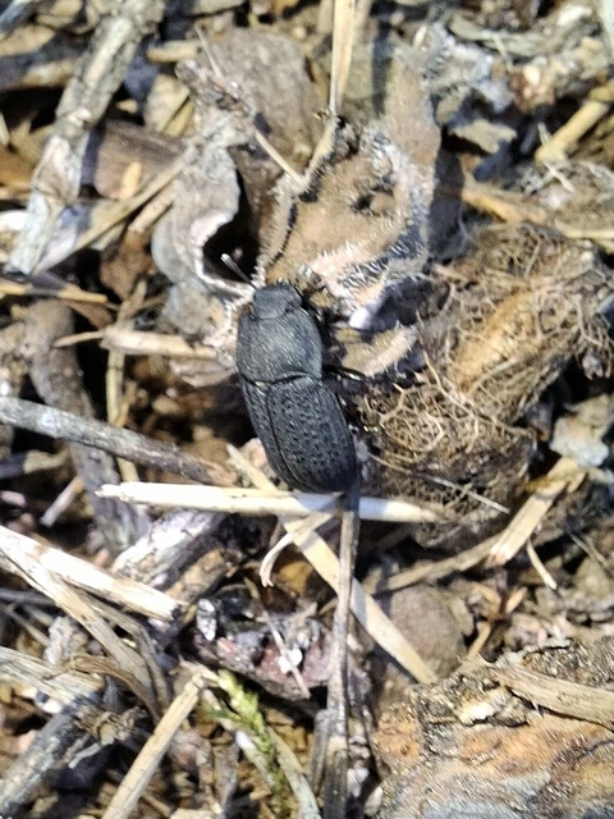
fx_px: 591
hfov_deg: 54.9
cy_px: 410
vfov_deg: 69.4
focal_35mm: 25
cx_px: 307
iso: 50
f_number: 2.4
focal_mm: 2.13
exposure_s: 1/50
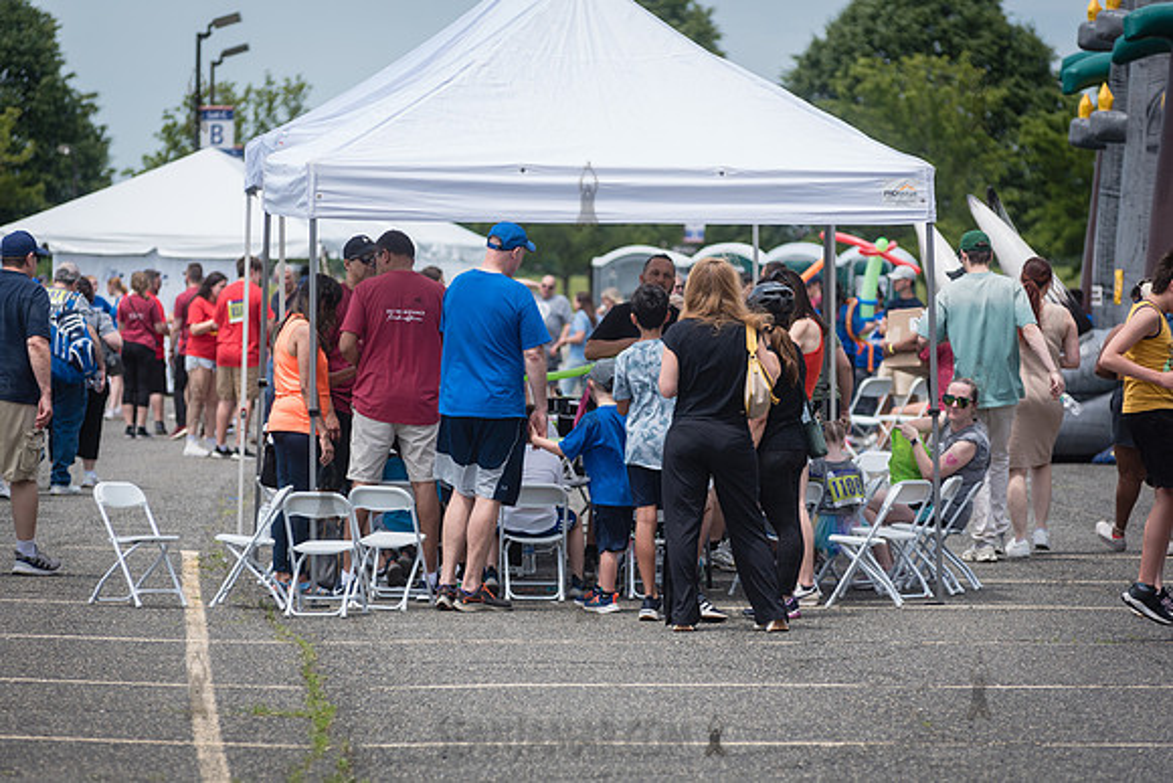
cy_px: 392
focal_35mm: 174
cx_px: 586
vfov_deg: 7.9
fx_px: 5673
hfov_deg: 11.8
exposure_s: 1/1600
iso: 250
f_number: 4.5
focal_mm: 170
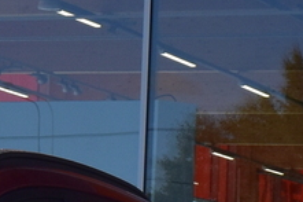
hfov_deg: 7.4
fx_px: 2220
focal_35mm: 264
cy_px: 291
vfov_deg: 5.2
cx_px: -350
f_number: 11
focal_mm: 24
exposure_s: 1/500
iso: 250
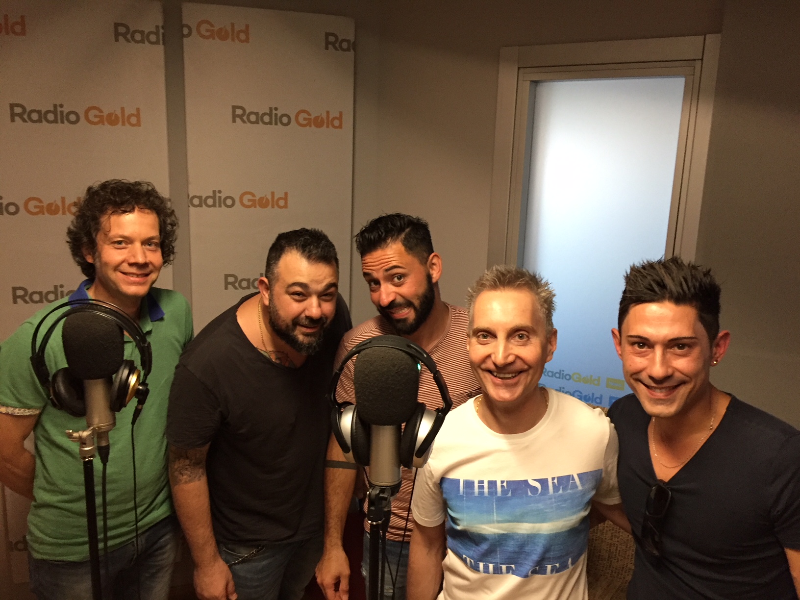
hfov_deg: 61.7
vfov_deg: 48.2
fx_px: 670
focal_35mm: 29
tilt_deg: -12.0
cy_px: 300
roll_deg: -1.8
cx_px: 400
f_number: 2.2
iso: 200
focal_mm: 4.15
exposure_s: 1/33
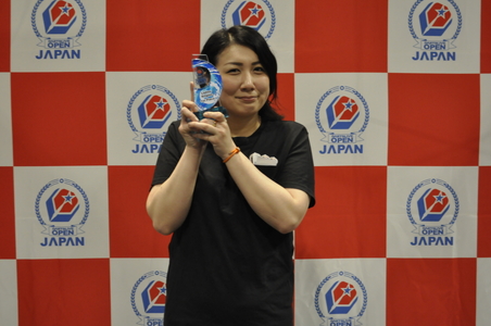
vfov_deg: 25.7
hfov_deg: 37.9
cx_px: 246
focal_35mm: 52
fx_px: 715
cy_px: 163
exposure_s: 1/30
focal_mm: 35
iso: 1600
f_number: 5
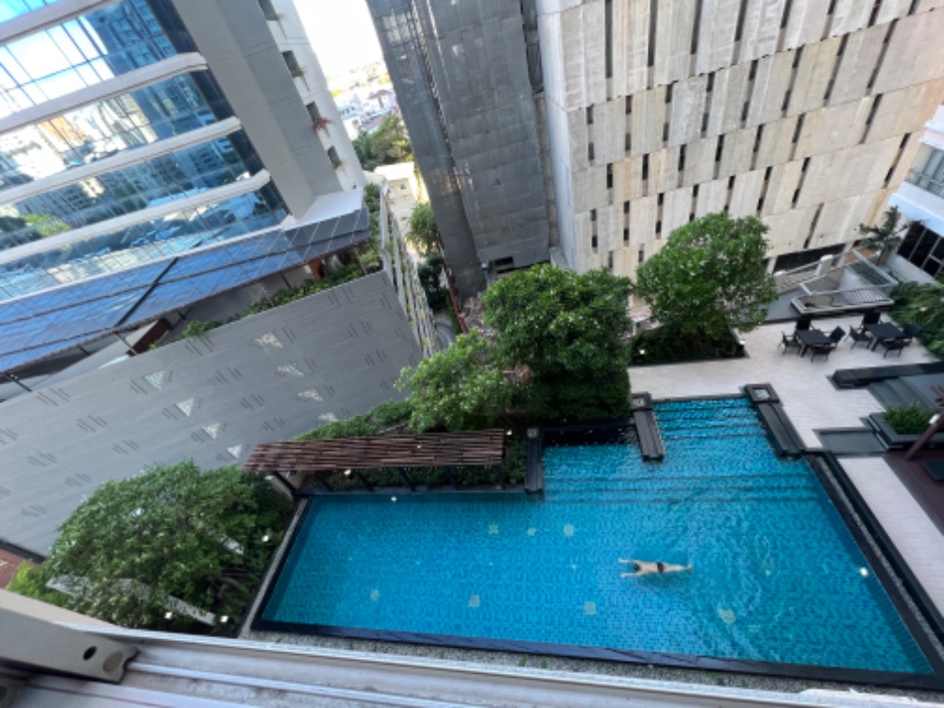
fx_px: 355
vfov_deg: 89.9
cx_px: 472
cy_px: 354
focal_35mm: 13
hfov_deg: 106.2
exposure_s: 1/100
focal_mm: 1.57
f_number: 1.8
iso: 160
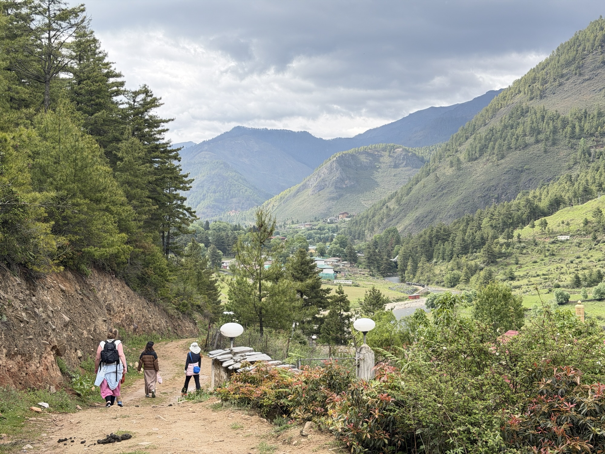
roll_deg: -0.1
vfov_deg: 30.3
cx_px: 302
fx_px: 839
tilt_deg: +0.5
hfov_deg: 39.7
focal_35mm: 48
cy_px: 227
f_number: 1.78
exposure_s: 1/987
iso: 100
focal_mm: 6.76
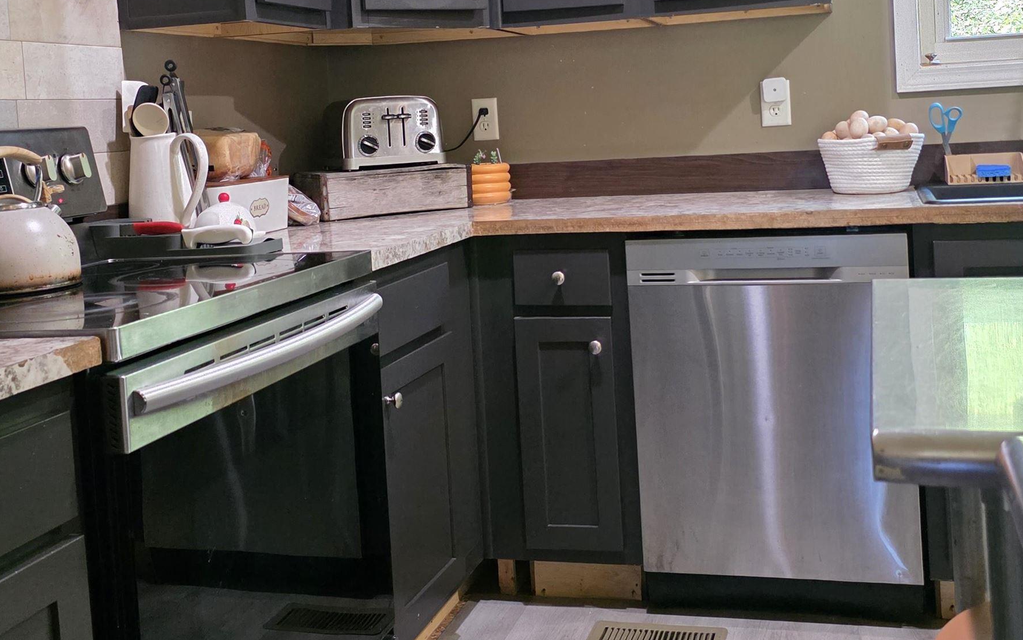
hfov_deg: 47.2
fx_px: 1171
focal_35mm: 42
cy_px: 185
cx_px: 547
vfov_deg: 30.2
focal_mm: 6.3
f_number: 1.7
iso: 1600
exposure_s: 1/120
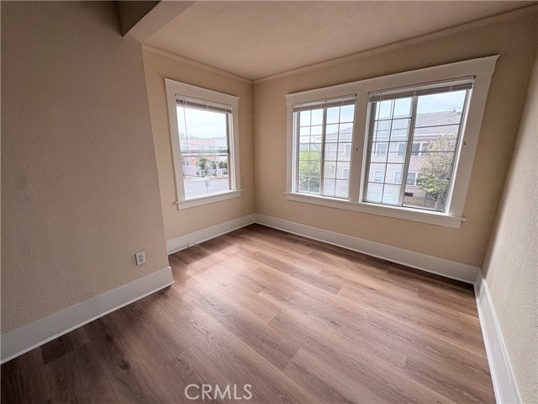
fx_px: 218
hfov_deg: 102.1
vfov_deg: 85.7
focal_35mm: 14
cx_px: 269
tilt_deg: -12.3
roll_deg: +1.2
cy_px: 202
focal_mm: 2.22
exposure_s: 1/377
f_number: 2.2
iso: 40
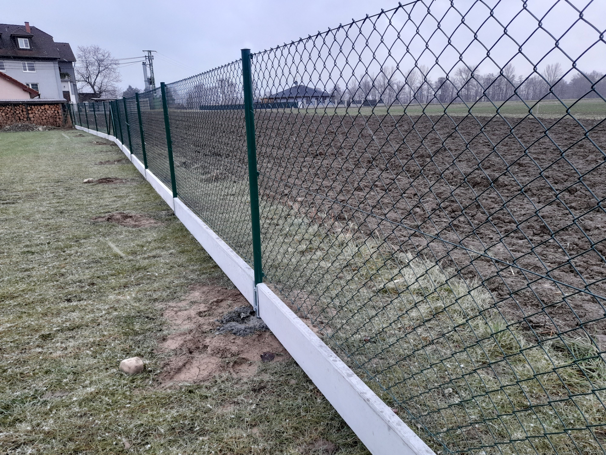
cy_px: 228
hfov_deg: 69.4
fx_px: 438
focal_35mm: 25
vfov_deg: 54.9
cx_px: 303
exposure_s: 1/50
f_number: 2
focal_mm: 4.6
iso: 125
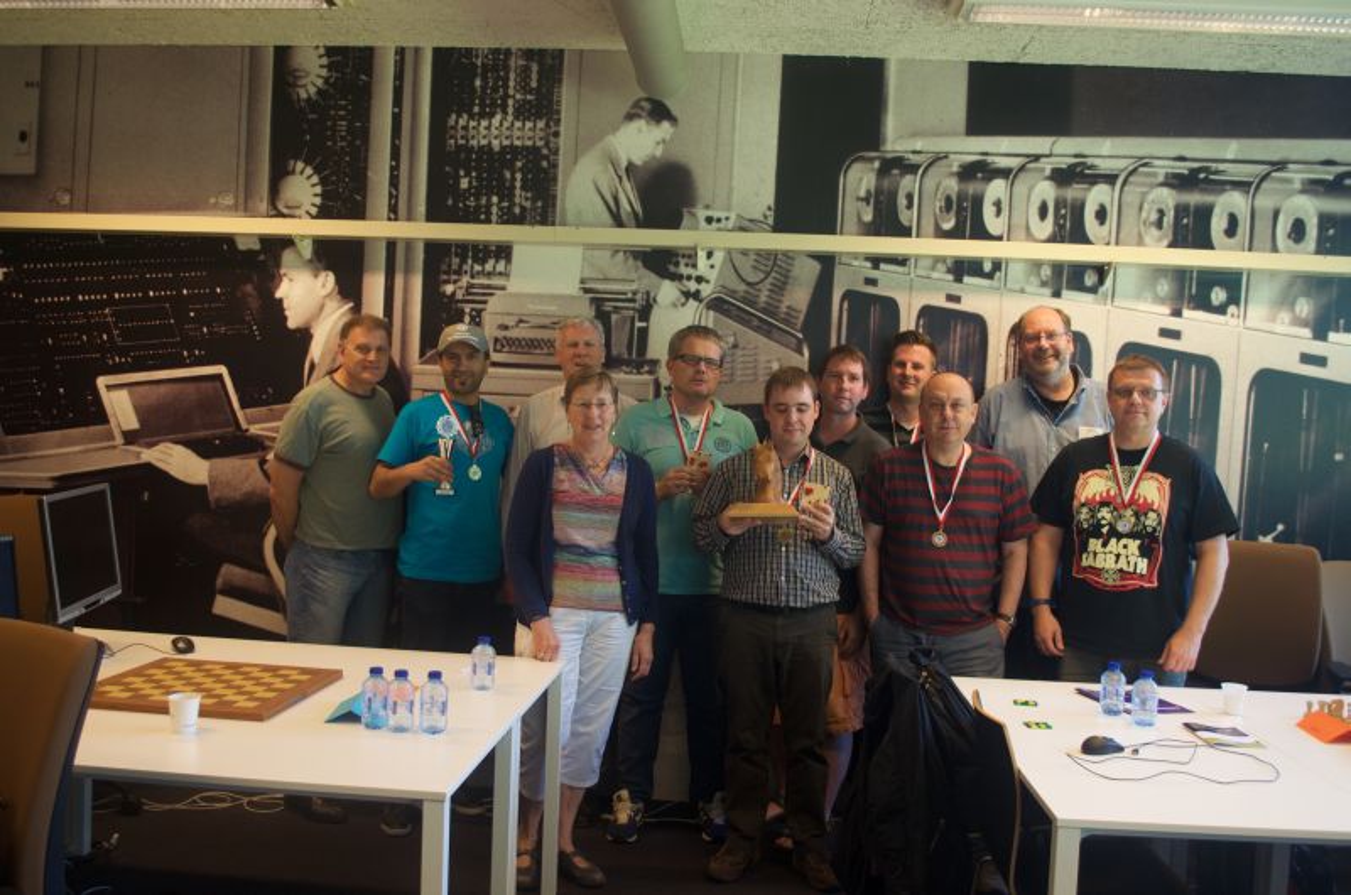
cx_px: 676
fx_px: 1236
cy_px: 448
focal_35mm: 33
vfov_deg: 39.8
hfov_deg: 57.3
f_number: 4
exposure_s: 1/60
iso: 400
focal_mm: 22
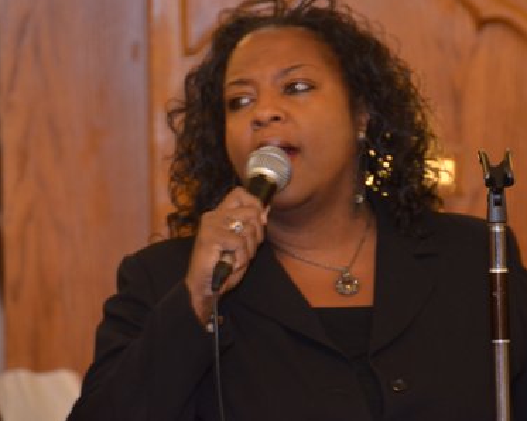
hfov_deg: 5.3
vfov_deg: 4.3
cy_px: 202
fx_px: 5643
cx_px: 325
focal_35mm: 362
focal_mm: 200
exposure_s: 1/30
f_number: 5.6
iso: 800
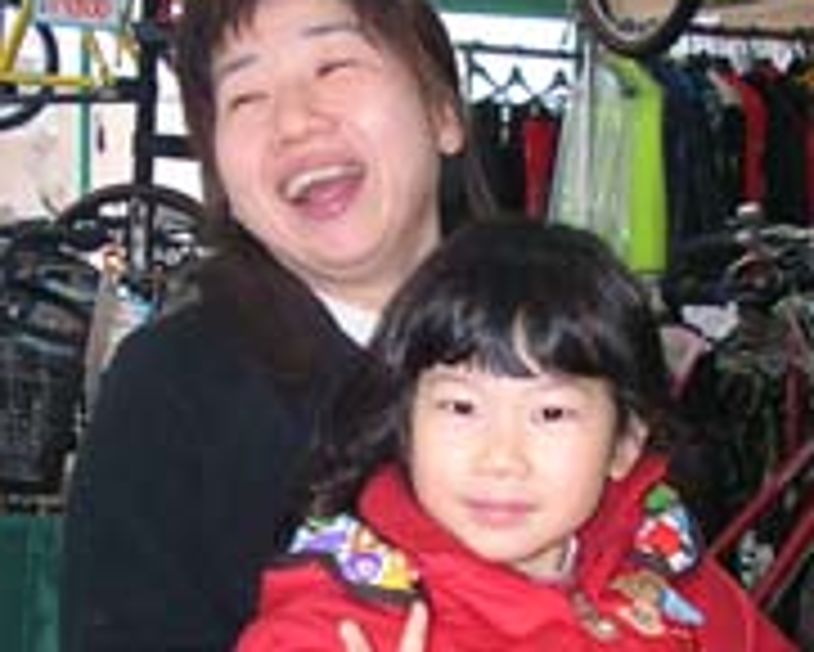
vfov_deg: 18.6
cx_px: 418
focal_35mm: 82
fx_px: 1977
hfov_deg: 23.3
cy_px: 472
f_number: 2.9
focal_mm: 6
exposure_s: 1/31.6
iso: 100
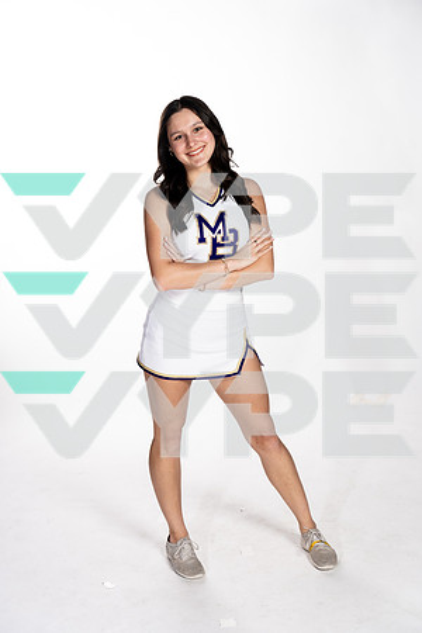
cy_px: 316
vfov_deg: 38.9
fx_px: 897
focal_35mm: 51
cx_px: 211
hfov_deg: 26.5
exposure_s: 1/250
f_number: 5
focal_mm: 51
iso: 400
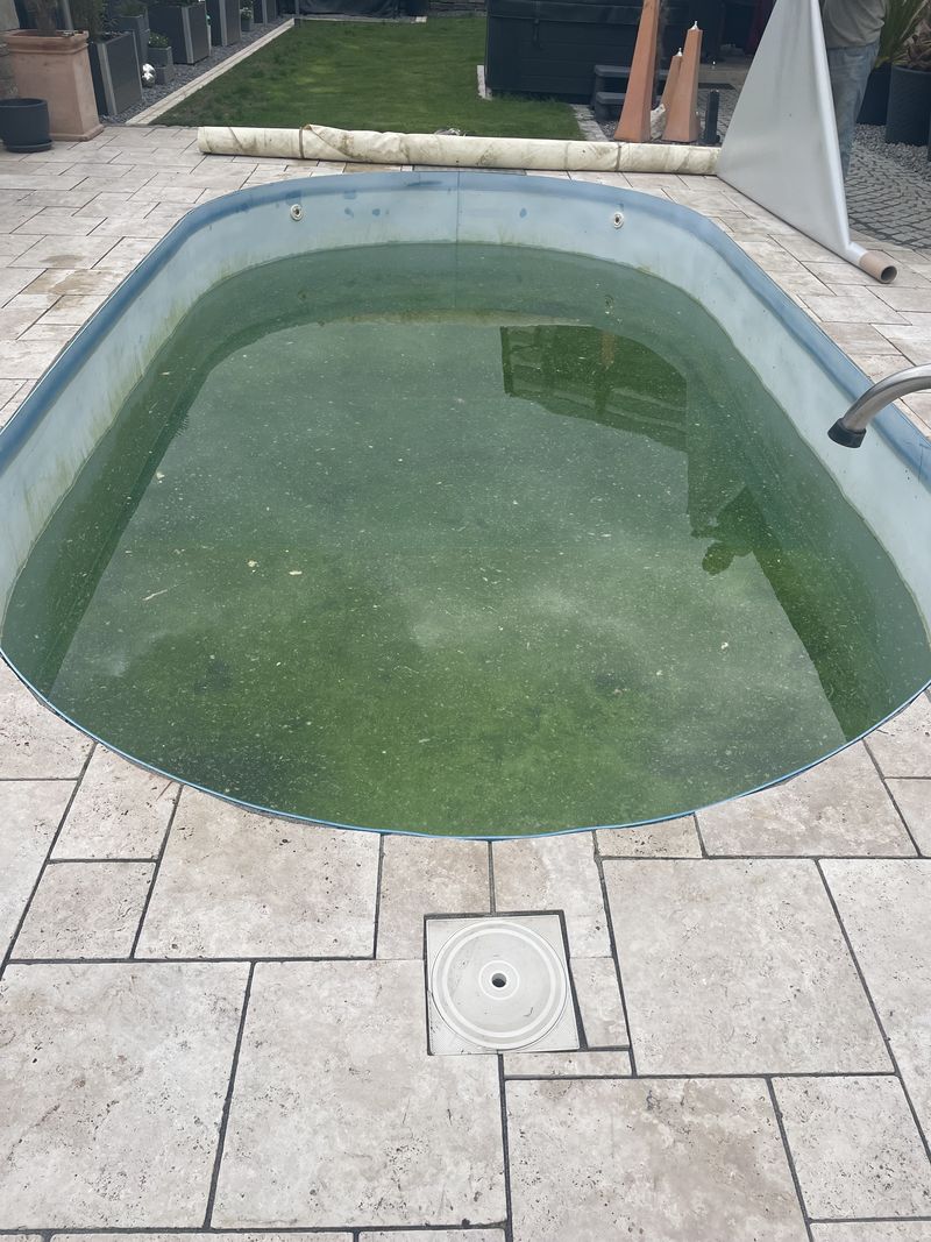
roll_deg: -2.1
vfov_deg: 67.3
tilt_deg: -35.4
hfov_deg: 53.1
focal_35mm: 26
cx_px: 466
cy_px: 621
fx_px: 933
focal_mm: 4.2
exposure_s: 1/1401
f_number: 1.6
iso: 32
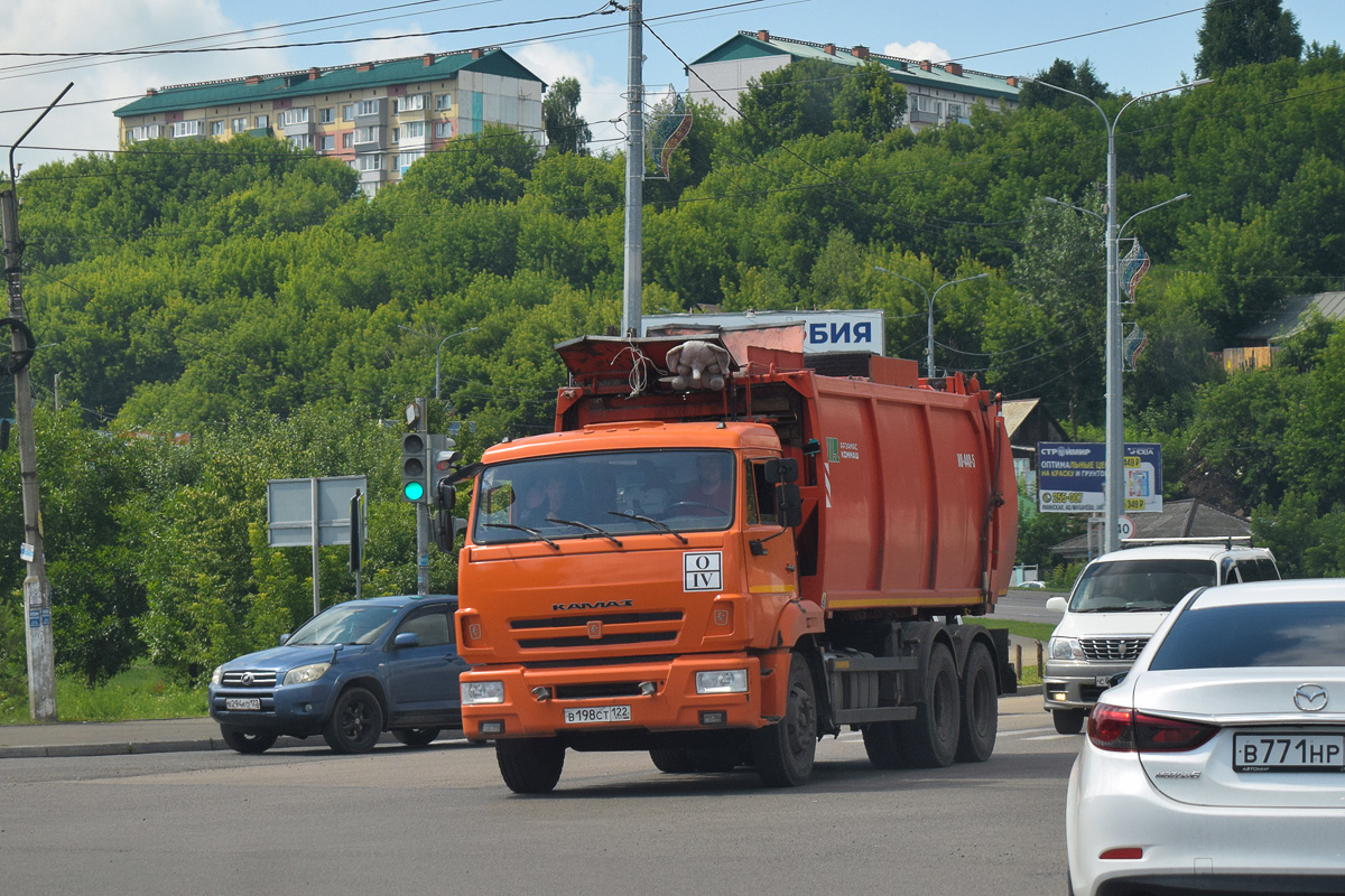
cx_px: 672
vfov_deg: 16.6
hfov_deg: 24.6
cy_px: 448
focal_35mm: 82
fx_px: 3082
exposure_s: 1/1250
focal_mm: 55
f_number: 6.3
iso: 400
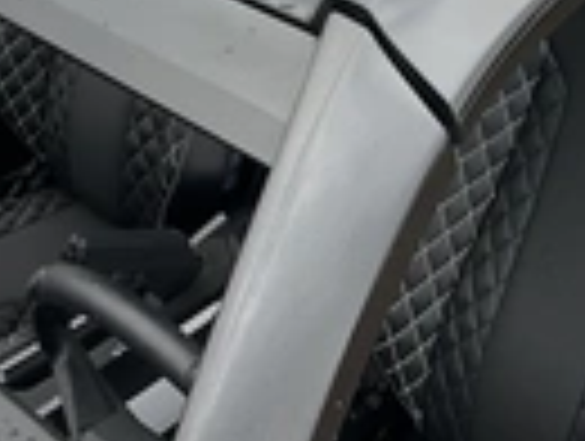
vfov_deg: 15.4
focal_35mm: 89
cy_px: -216
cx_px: 324
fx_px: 1507
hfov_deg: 22.0
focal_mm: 3
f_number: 1.8
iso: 20
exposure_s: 1/234
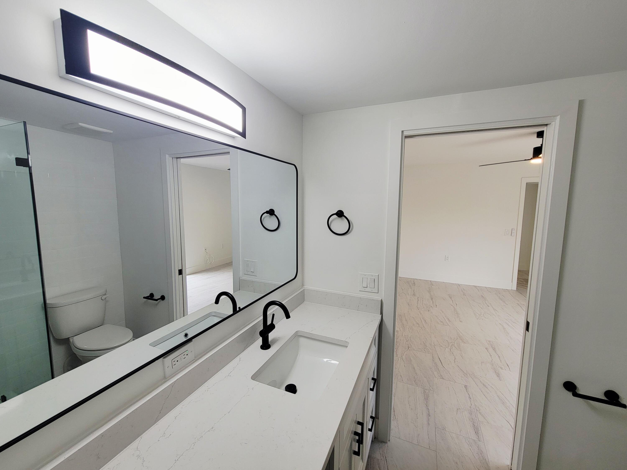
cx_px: 314
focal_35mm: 13
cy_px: 235
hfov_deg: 106.2
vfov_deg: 89.9
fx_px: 235
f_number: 2.2
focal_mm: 2.2
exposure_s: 1/60.2
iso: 50
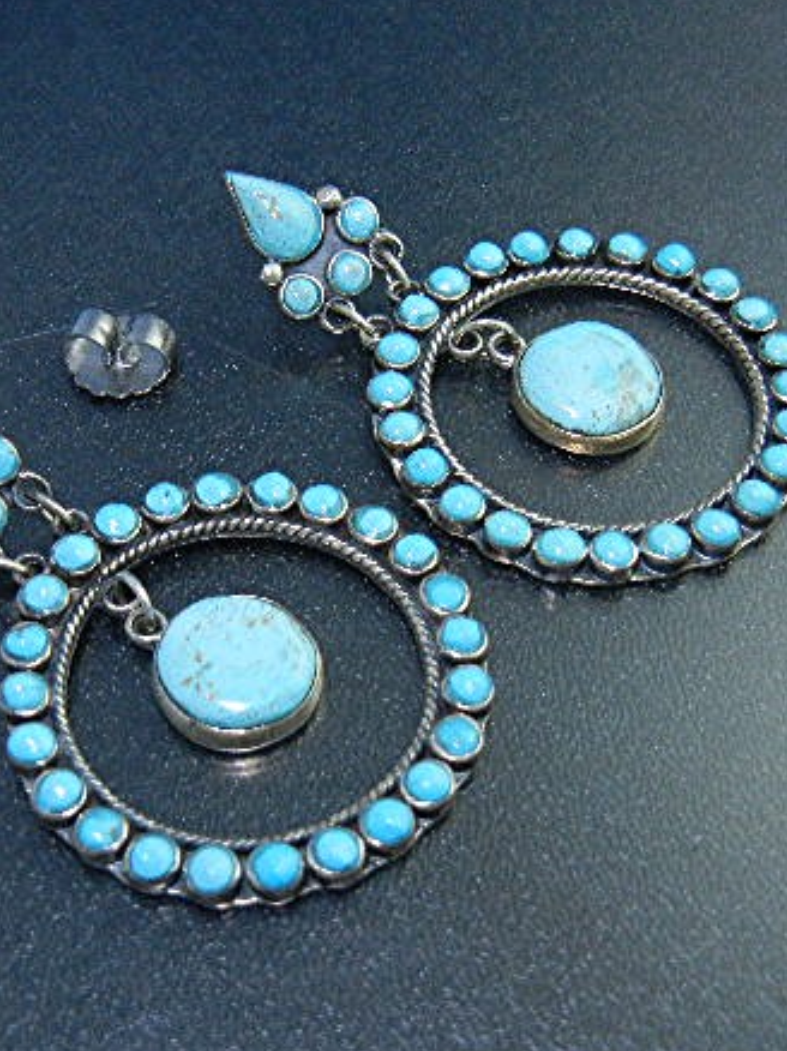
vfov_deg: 33.8
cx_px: 341
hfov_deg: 25.6
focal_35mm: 57
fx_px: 1730
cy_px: 564
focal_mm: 7.1
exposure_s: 1/30
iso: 589
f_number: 7.4
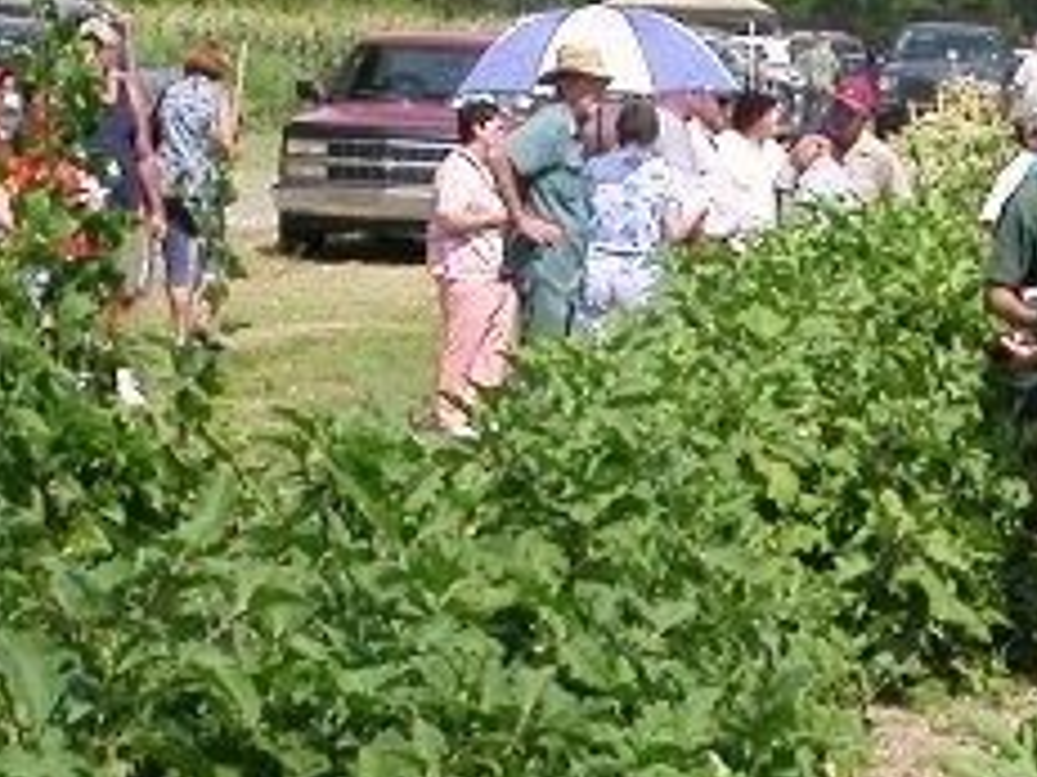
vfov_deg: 7.0
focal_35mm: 213
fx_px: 6378
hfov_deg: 9.3
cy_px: 427
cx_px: 835
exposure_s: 1/275
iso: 100
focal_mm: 10
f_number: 7.2
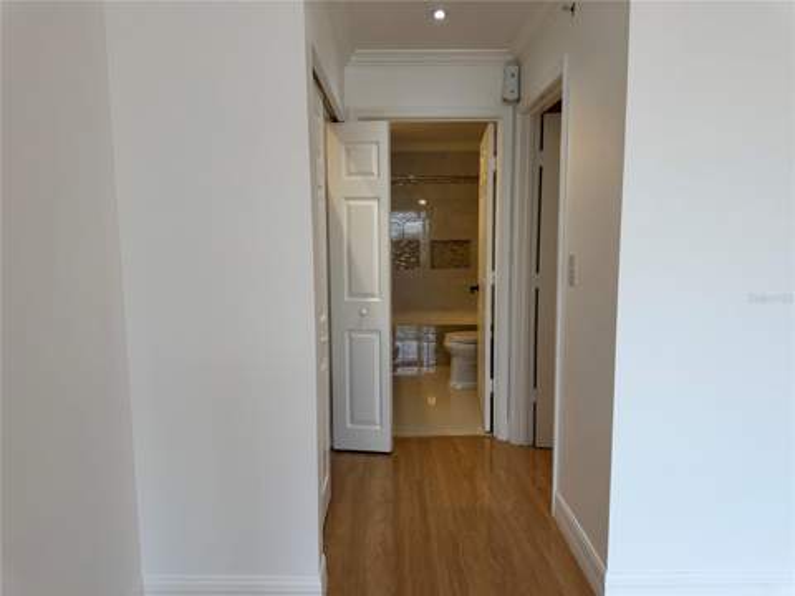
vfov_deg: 56.8
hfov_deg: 71.6
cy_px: 298
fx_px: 551
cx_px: 398
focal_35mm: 24
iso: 50
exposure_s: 1/122
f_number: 1.78
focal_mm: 6.76
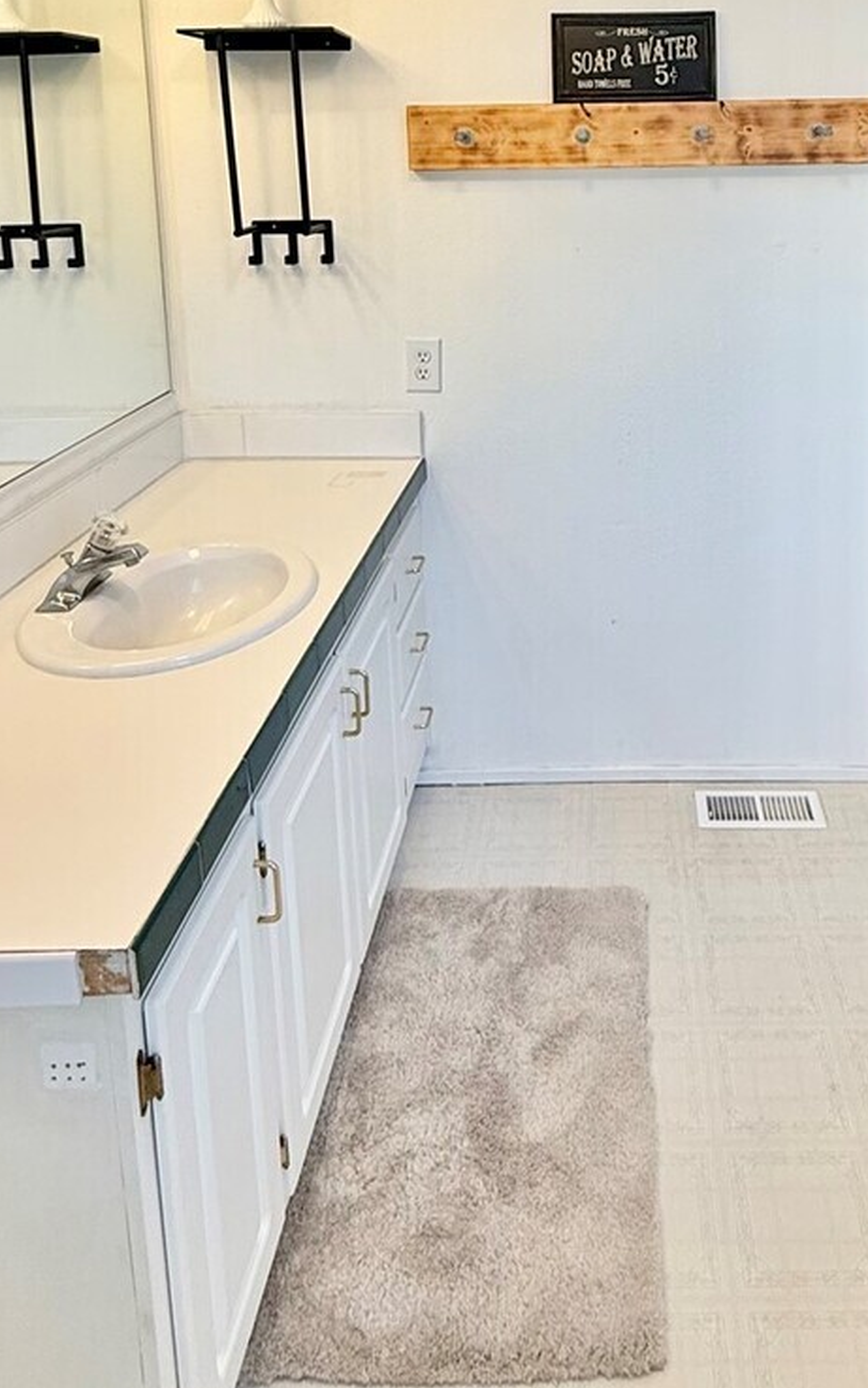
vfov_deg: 60.5
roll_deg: +0.6
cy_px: 320
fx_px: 1097
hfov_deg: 42.3
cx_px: 608
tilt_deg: -7.8
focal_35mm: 29
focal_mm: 2.22
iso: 125
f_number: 2.2
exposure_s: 1/120
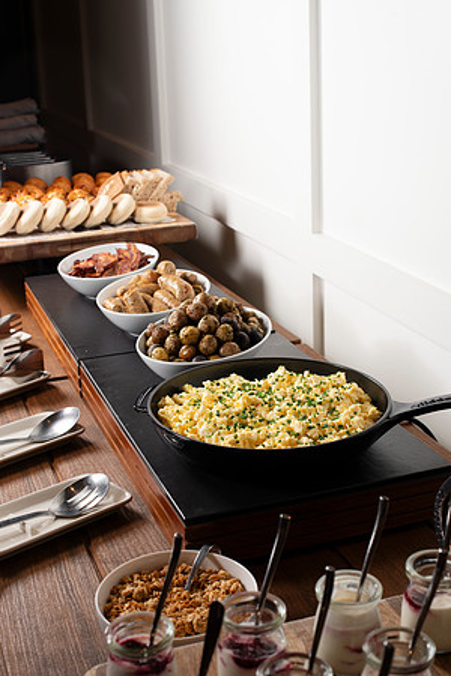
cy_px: 338
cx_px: 226
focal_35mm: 50
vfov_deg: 39.6
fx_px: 940
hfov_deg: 27.0
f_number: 8
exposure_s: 1/100
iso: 250
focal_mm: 50
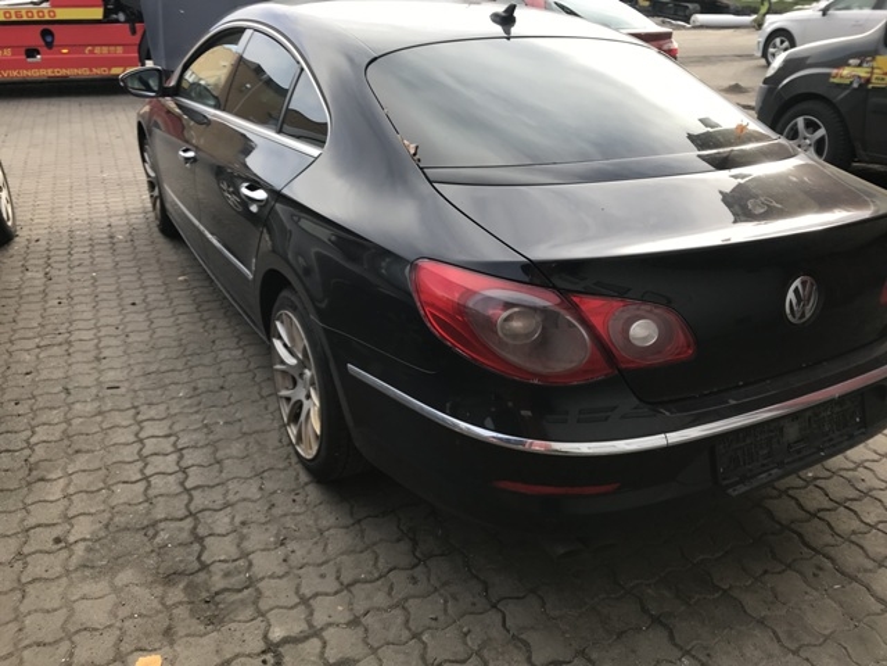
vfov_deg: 49.7
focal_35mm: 28
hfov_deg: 63.4
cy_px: 333
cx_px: 444
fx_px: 717
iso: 20
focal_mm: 3.99
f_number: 1.8
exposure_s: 1/441
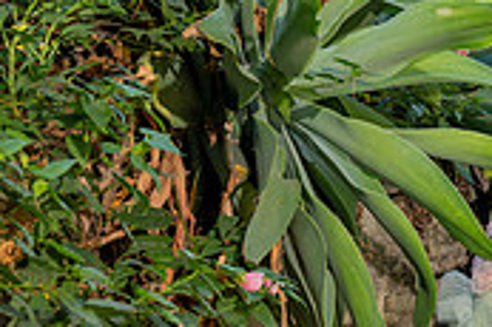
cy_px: 30
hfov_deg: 14.9
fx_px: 1693
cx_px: 813
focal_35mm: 124
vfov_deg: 11.0
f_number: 5
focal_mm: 37
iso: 200
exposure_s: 1/200
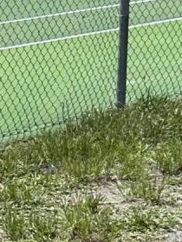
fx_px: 1304
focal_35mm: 186
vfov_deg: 10.6
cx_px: -179
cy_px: 234
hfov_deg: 7.7
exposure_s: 1/3257
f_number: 1.5
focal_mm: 5.7
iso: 50
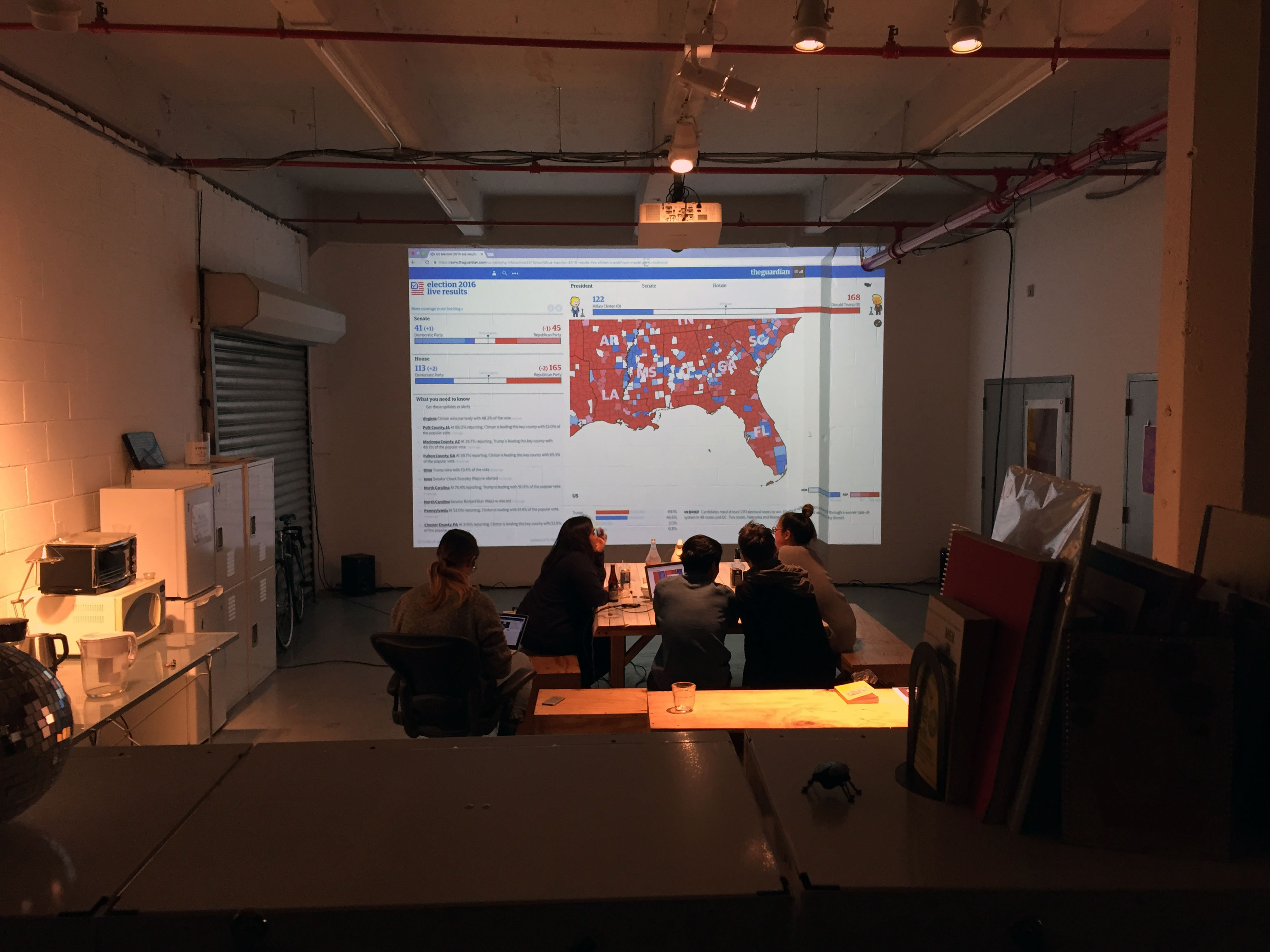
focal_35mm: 29
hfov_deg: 61.7
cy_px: 476
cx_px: 635
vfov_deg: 48.2
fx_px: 1064
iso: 100
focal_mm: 4.15
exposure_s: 1/30
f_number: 2.2
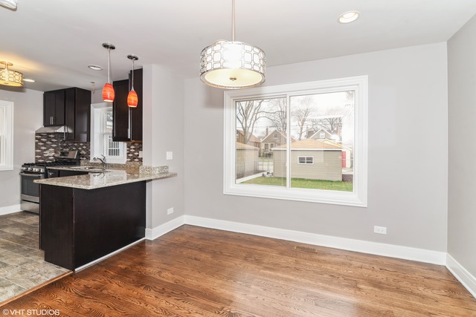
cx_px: 238
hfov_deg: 96.7
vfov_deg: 73.8
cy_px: 158
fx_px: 212
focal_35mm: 16
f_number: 8
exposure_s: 1/60
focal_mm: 16
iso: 200
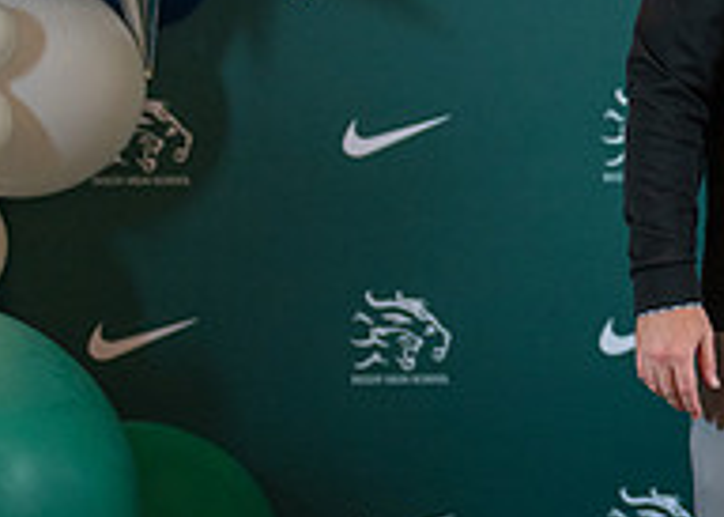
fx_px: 3371
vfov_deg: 8.8
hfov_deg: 11.8
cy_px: 281
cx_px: 1054
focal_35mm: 164
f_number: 1.2
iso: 800
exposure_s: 1/320
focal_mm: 50
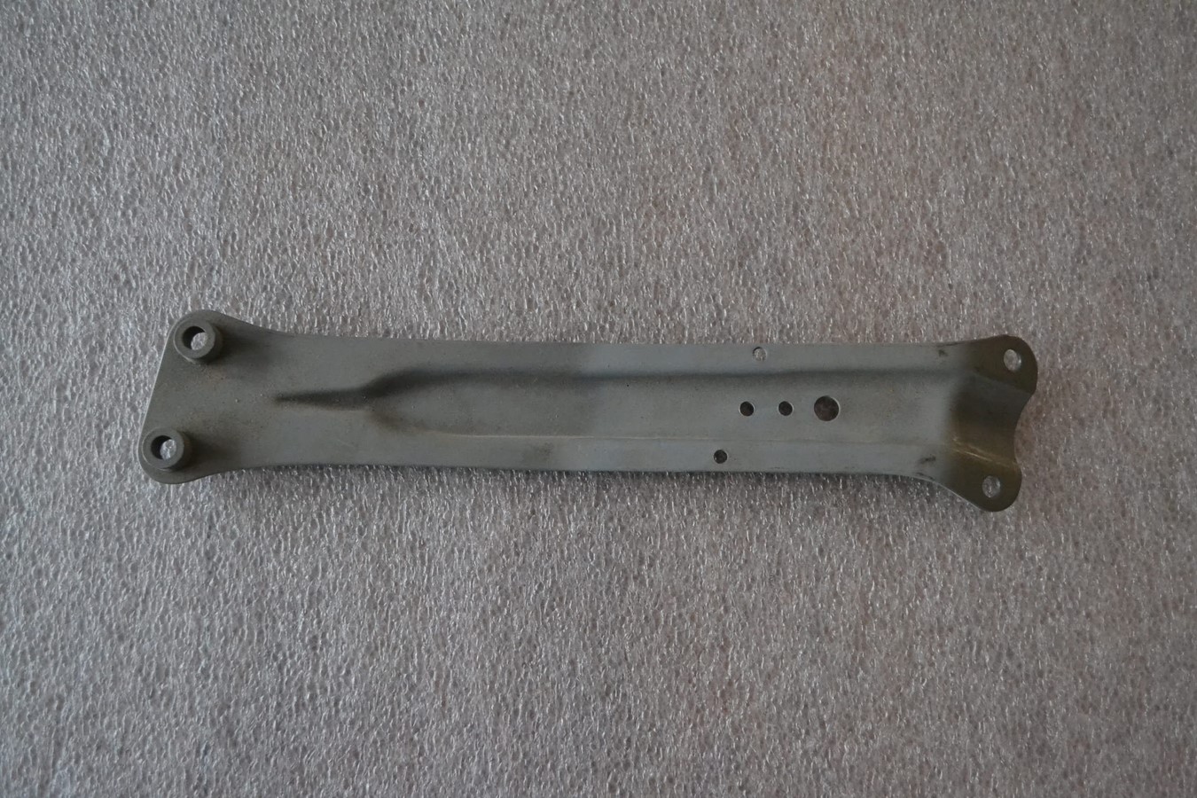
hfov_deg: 53.1
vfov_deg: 36.9
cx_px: 598
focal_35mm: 36
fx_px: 1197
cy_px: 399
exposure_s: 1/60
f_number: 4
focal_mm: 24
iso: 3200
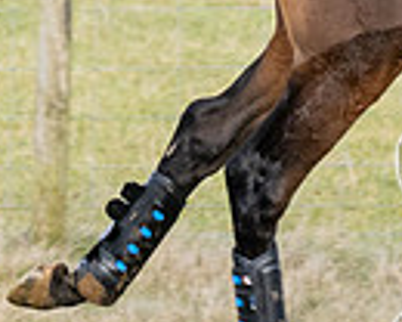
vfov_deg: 1.6
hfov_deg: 2.0
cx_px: 949
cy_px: 6
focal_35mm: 979
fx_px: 11648
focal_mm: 104
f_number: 5
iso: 400
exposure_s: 1/800
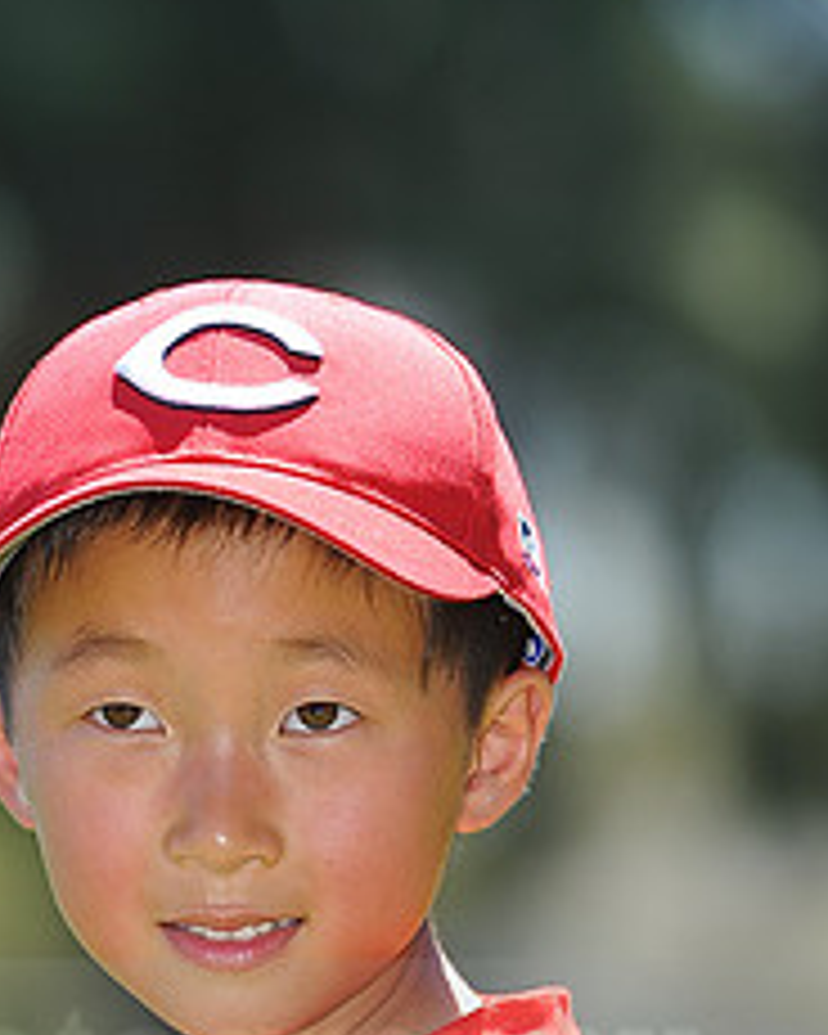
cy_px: 1022
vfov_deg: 4.1
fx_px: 14489
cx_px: 112
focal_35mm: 473
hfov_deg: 3.3
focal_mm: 200
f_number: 4.5
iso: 200
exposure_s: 1/500
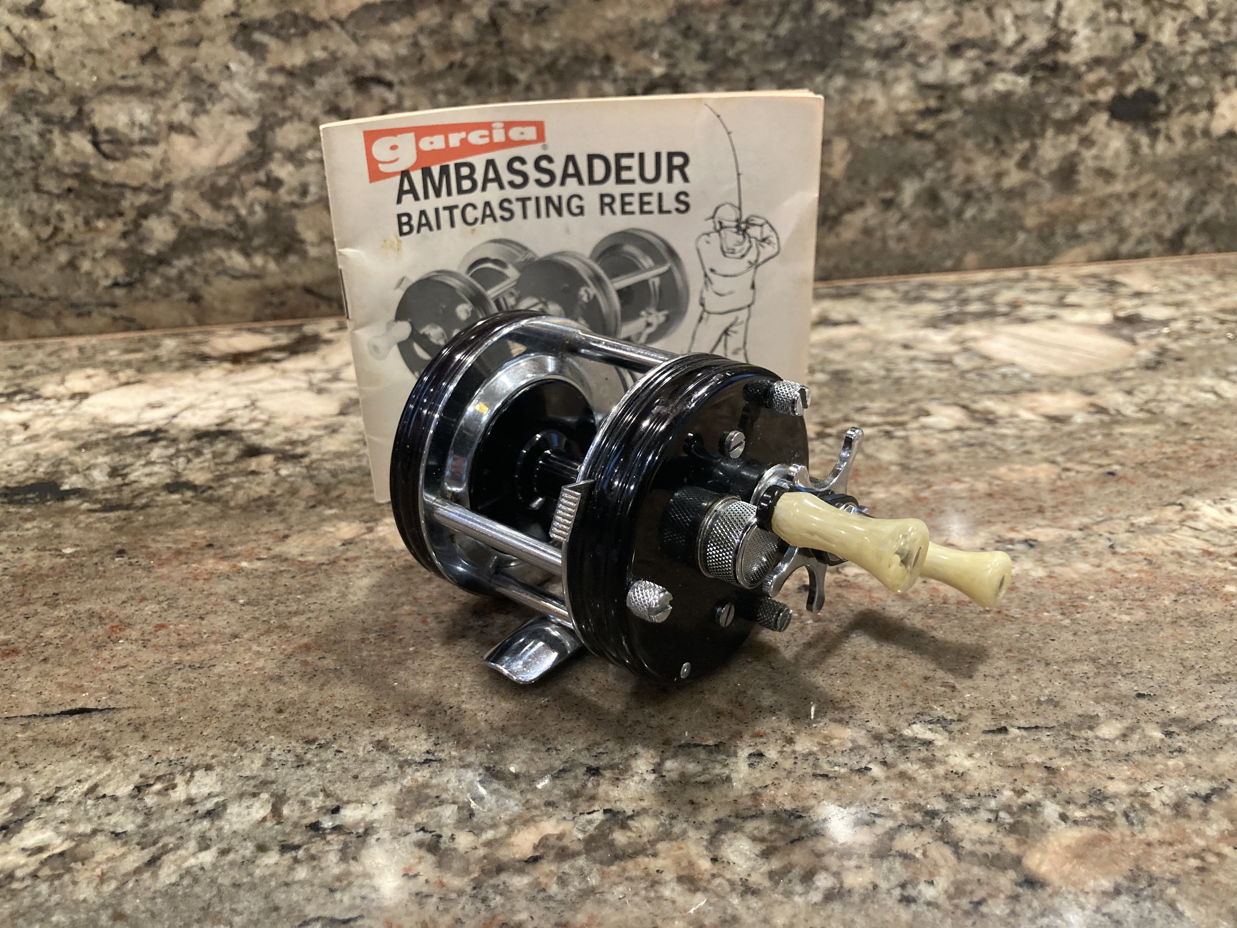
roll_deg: +2.6
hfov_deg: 63.4
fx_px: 1001
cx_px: 618
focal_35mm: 28
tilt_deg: -25.8
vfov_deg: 49.7
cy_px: 464
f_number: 1.8
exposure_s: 1/60
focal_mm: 3.99
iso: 200
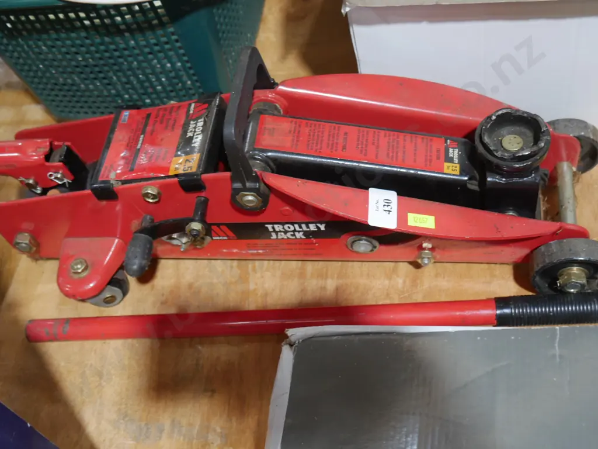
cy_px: 224
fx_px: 726
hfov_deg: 44.8
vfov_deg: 34.3
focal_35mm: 42
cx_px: 299
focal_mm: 21
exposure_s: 1/60
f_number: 4.6
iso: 640
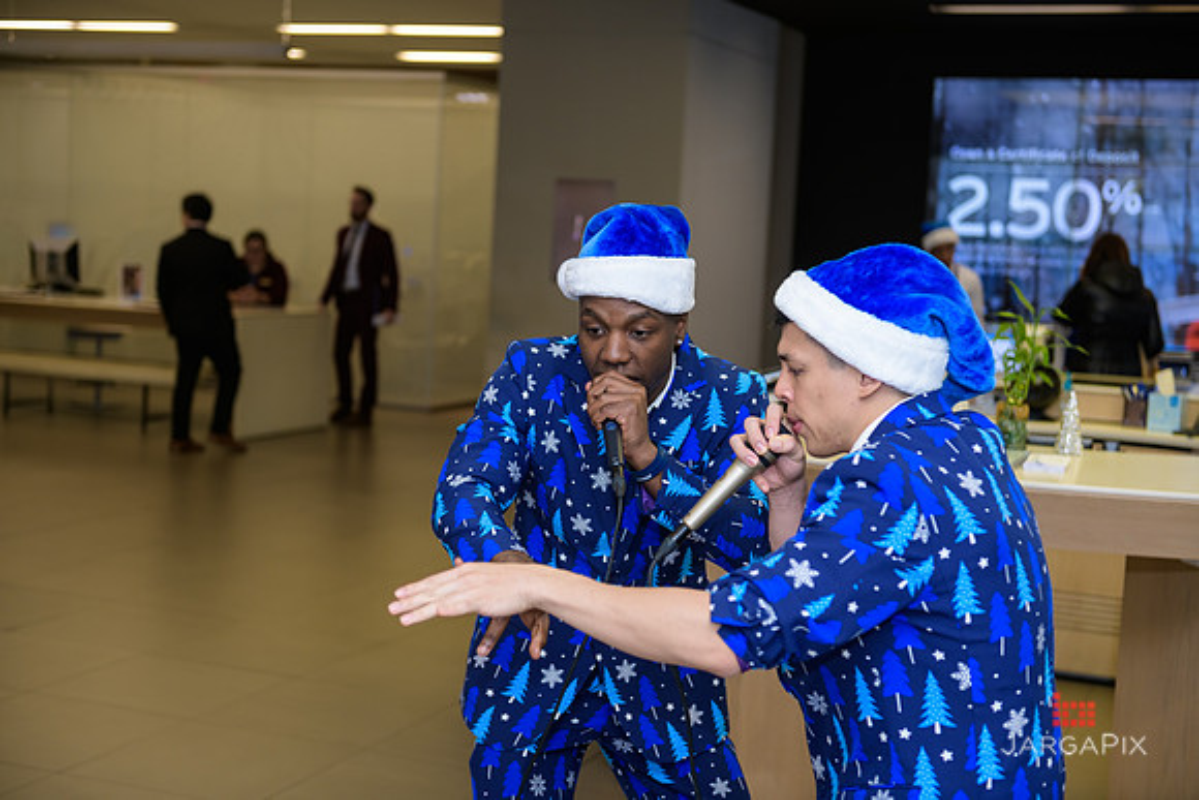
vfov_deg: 24.6
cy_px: 400
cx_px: 600
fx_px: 1832
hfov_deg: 36.2
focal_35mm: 55
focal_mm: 55
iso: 400
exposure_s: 1/125
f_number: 3.2
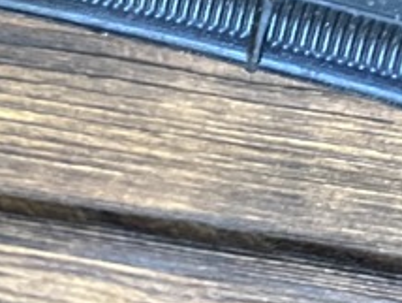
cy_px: -336
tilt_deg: -34.9
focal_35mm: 158
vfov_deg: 8.8
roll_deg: +12.7
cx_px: -416
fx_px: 1837
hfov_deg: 11.2
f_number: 1.8
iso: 400
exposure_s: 1/29
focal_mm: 3.99
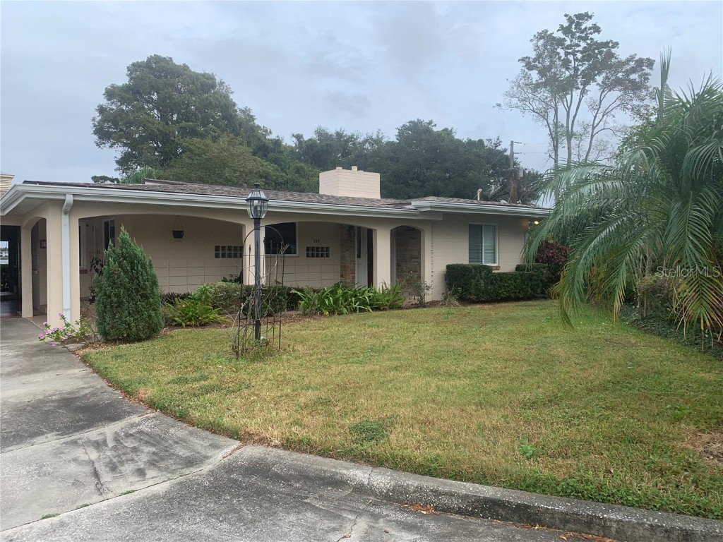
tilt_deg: +0.1
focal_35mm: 26
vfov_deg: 53.1
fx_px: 543
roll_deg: +0.5
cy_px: 271
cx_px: 362
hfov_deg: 67.3
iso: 25
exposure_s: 1/1176
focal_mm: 4.25
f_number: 1.8
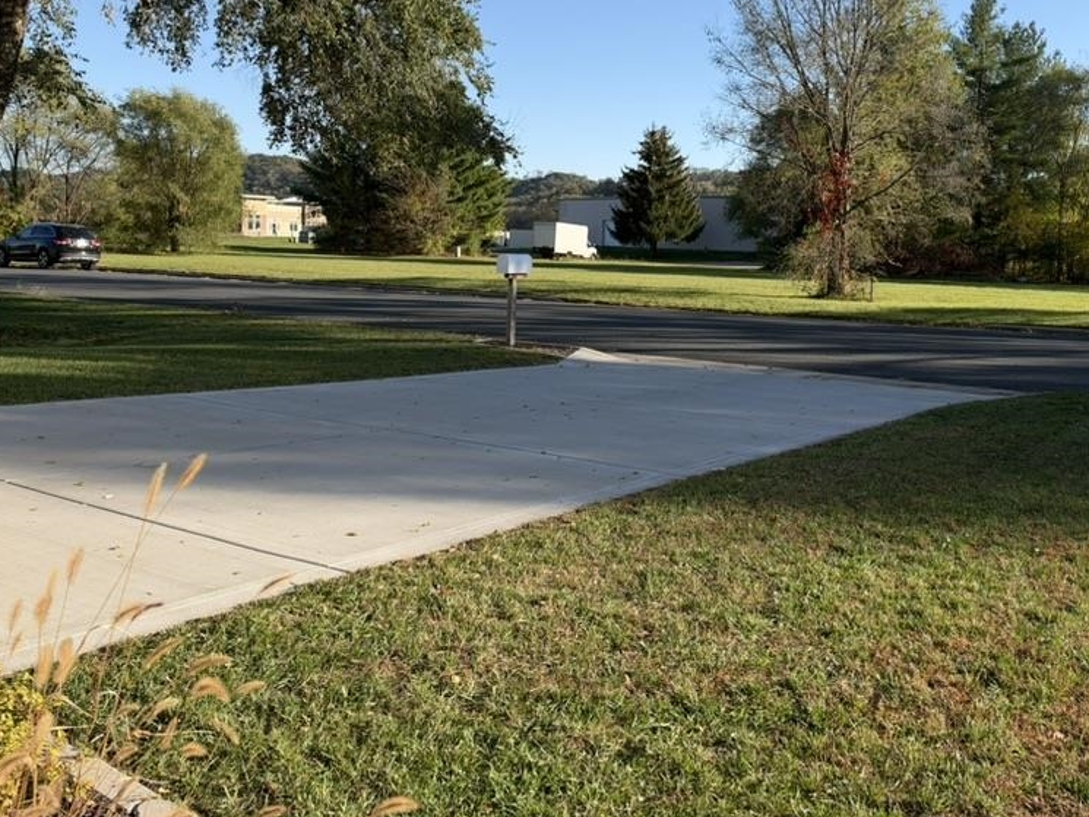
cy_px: 304
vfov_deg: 42.6
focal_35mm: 33
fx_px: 1038
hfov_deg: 55.3
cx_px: 576
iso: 64
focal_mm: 6.93
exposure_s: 1/2033
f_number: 1.8
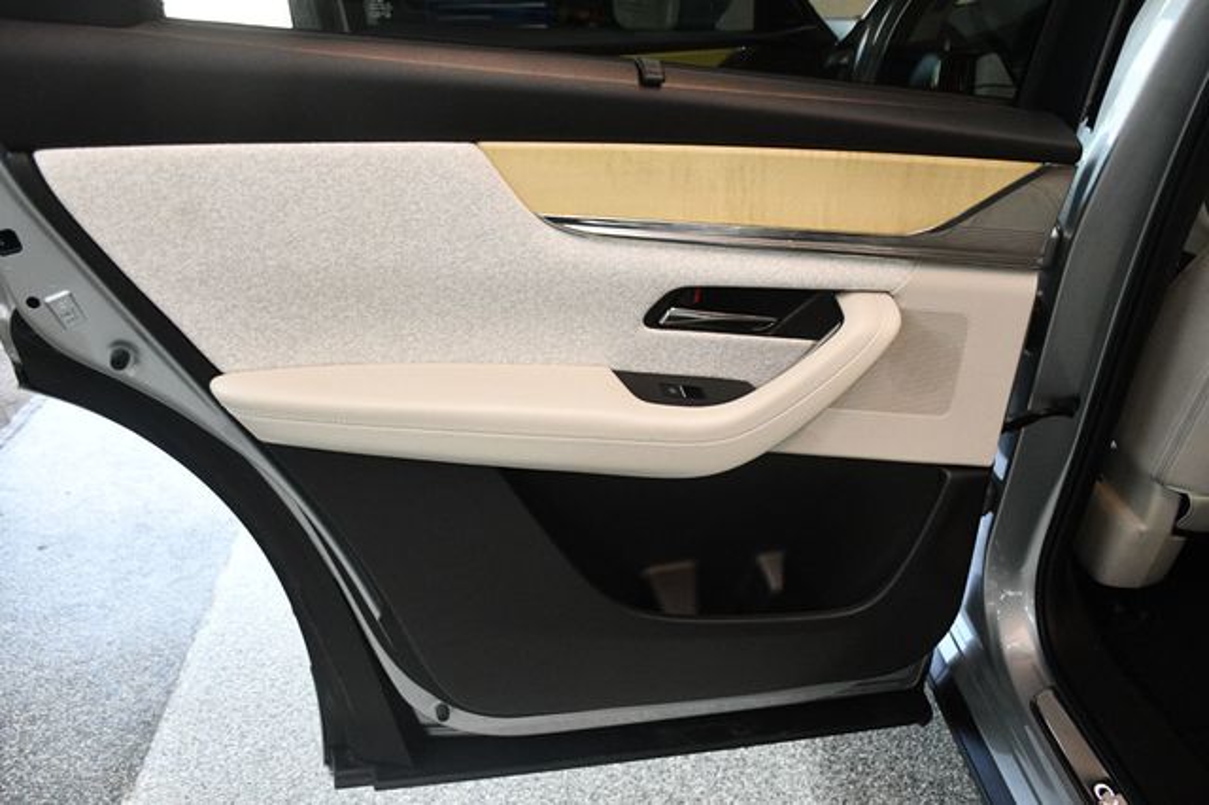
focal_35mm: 30
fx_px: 1007
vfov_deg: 43.6
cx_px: 604
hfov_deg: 62.0
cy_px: 402
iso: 2200
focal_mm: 20
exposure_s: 1/125
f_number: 3.5
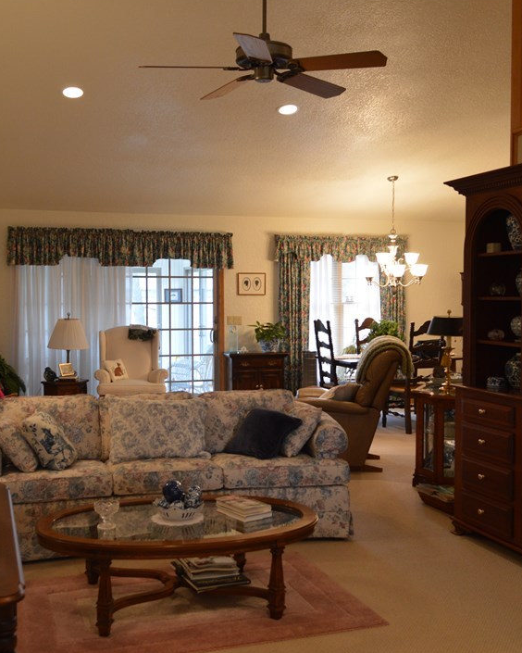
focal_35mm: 39
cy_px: 322
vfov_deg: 46.8
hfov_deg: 38.1
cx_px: 217
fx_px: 753
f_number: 3.5
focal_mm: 18
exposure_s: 1/60
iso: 450
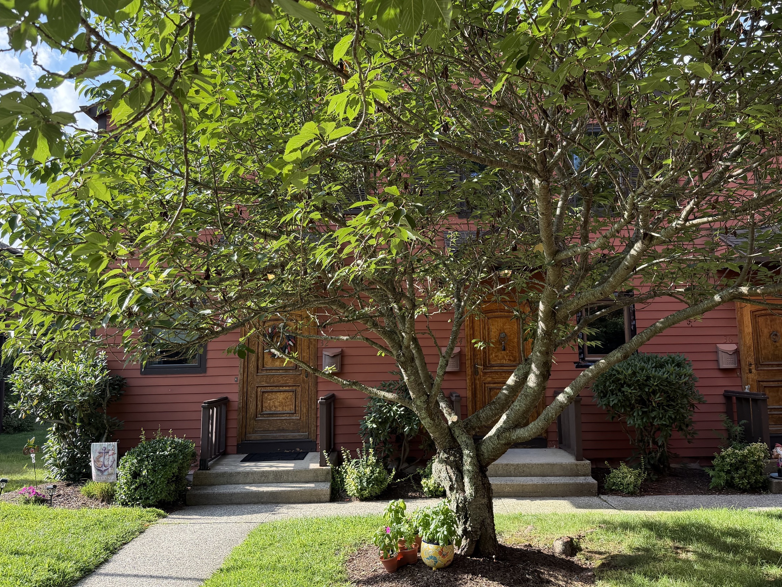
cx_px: 395
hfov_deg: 58.3
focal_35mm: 31
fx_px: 700
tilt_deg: +8.3
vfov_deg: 45.3
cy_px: 245
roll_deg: +0.6
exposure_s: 1/979
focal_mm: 6.76
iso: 100
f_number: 1.78
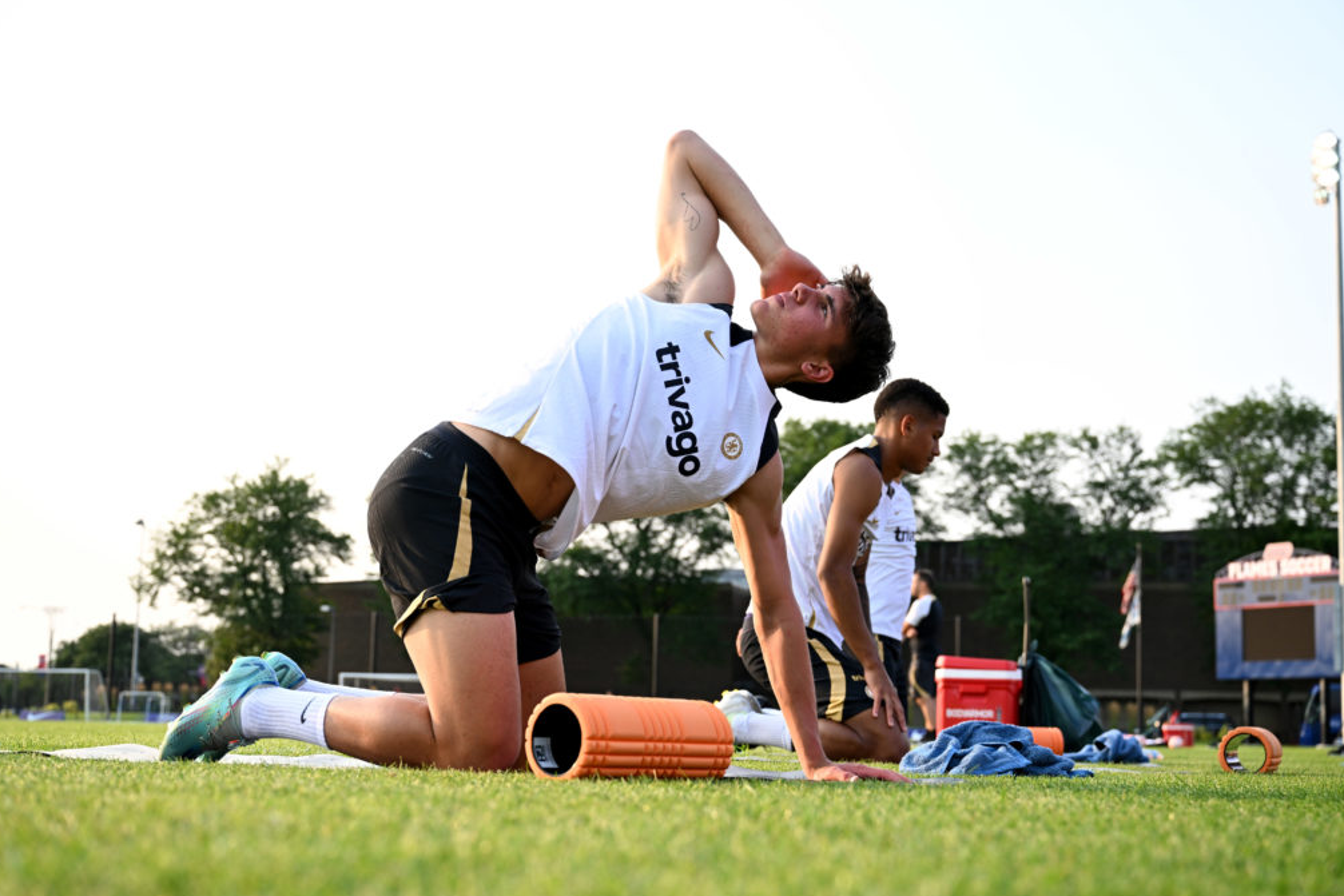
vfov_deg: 24.2
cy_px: 453
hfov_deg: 35.6
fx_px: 2091
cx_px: 664
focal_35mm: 56
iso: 400
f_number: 4.5
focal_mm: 55
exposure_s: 1/640
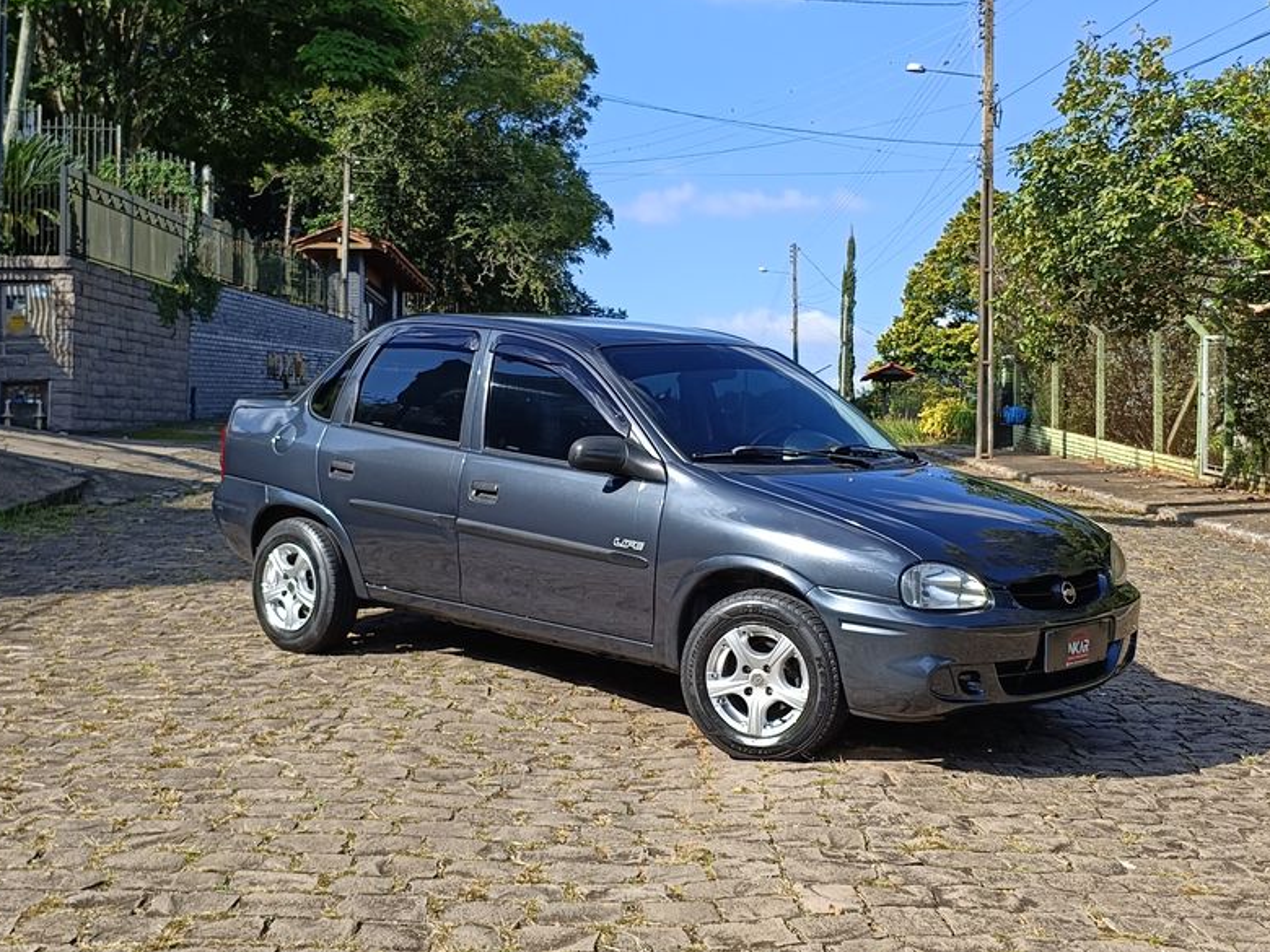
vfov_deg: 51.4
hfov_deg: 65.3
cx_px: 637
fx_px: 991
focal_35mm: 27
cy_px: 482
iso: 64
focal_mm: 4.94
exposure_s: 1/1145
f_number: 1.5
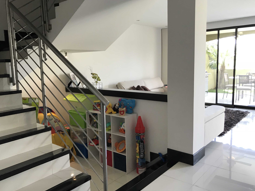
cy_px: 95
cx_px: 126
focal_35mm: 30
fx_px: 221
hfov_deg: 60.0
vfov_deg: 46.8
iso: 32
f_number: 1.8
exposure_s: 1/30
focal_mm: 3.99
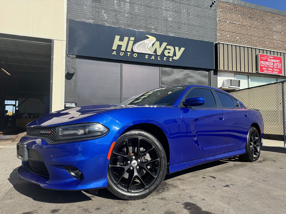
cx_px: 143
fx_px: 198
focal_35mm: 24
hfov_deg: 71.6
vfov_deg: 56.8
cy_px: 107
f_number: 1.78
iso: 80
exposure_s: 1/2710
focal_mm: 6.76
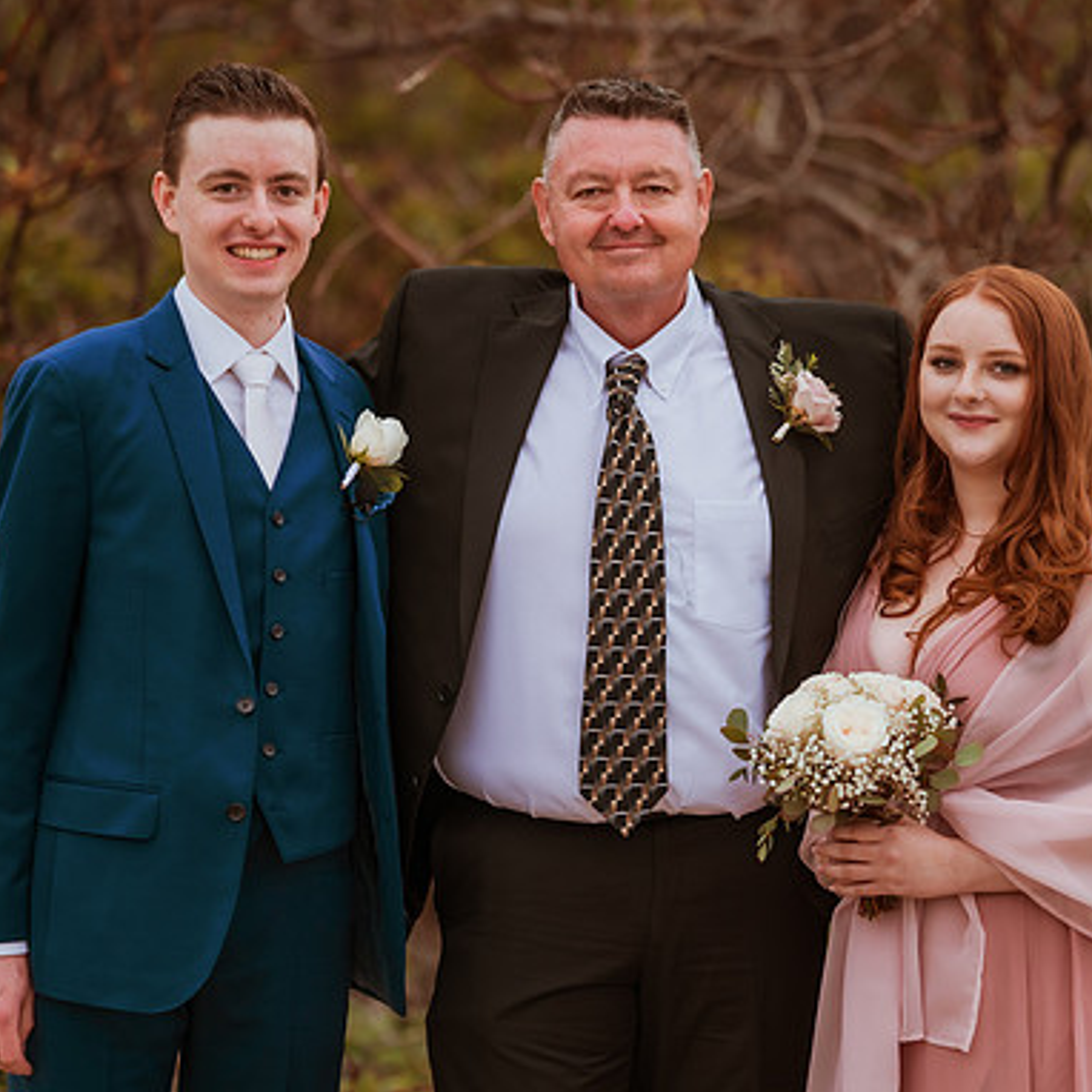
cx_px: 566
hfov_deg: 10.0
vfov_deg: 10.0
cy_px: 546
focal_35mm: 174
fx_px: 6210
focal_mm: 135
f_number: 1.8
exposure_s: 1/3200
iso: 400
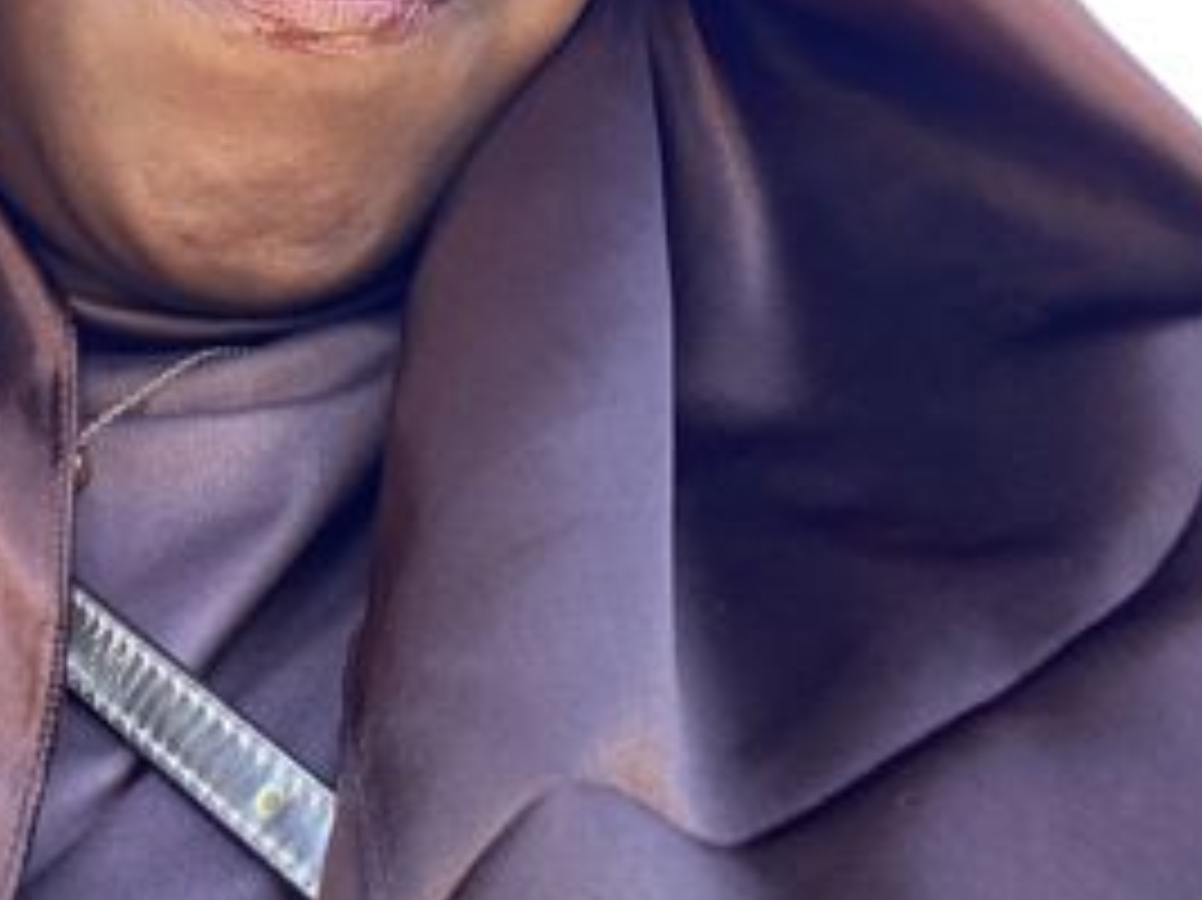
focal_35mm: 66
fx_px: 2291
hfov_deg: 28.8
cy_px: -137
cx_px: 239
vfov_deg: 20.9
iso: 50
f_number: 2.2
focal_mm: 2.71
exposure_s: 1/122
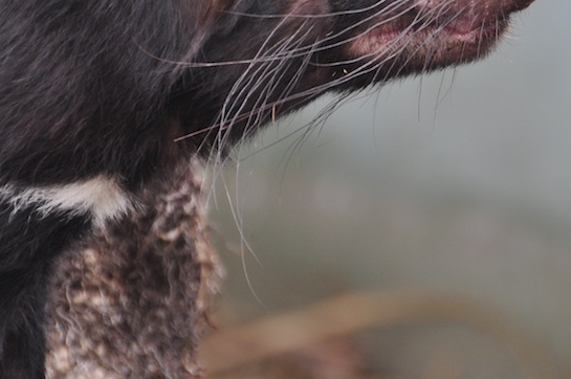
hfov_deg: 2.9
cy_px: 36
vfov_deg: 1.9
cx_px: 373
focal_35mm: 705
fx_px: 11169
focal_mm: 250
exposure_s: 1/90
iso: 400
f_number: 6.3
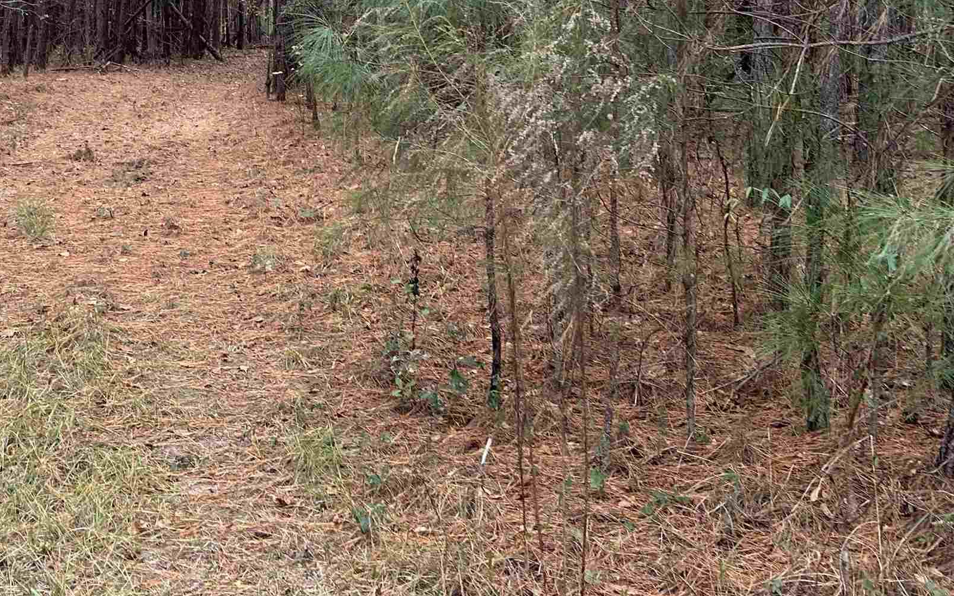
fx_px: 1378
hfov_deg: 37.2
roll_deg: -3.1
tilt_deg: +1.0
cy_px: 45
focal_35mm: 53
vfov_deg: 23.7
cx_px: 228
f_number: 1.5
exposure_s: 1/168
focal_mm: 5.7
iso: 40
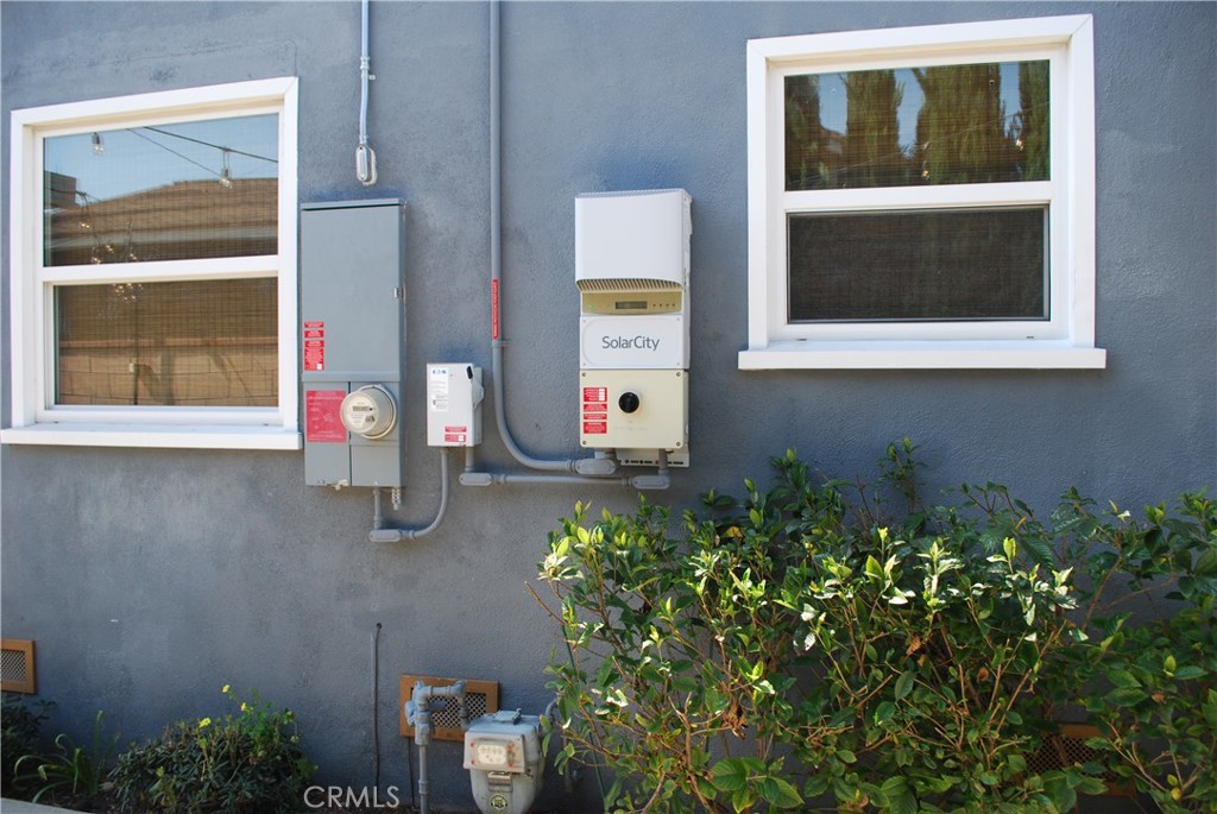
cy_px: 407
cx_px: 608
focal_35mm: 27
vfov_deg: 48.0
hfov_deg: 67.3
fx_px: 914
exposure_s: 1/125
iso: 160
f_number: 5.6
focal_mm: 18
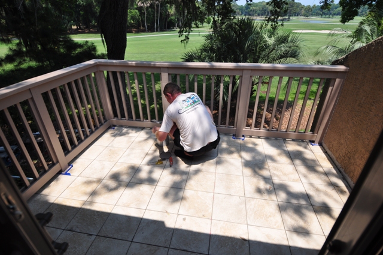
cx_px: 192
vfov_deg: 67.2
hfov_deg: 90.1
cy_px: 128
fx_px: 191
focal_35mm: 18
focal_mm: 12
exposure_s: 1/1600
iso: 200
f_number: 5
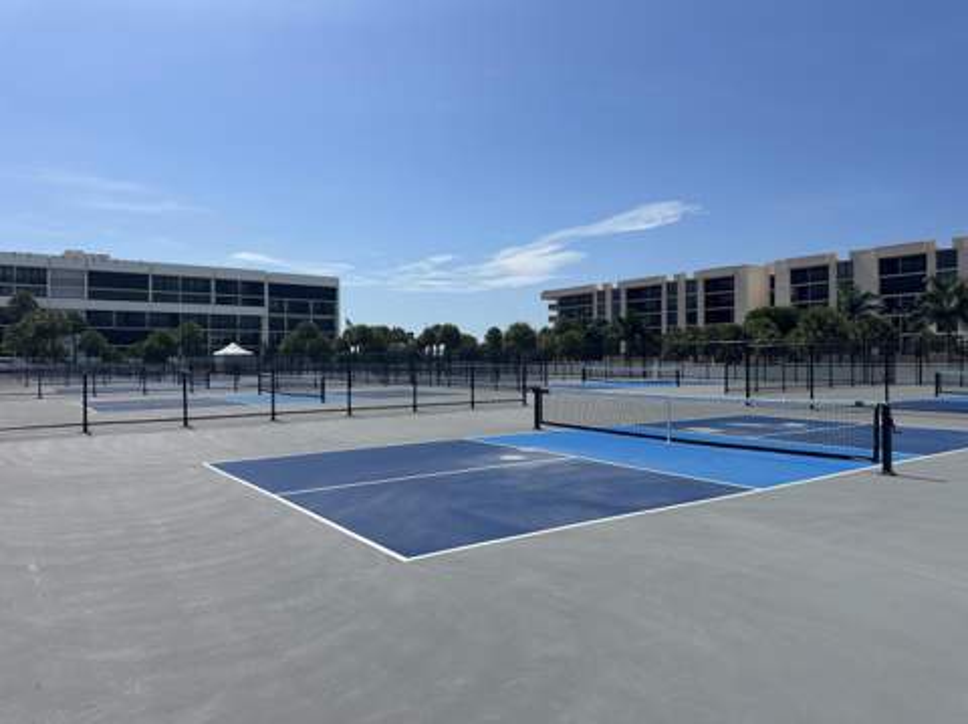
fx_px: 670
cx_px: 484
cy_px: 362
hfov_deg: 71.7
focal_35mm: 24
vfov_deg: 56.7
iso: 80
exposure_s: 1/8929
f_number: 1.78
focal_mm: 6.86
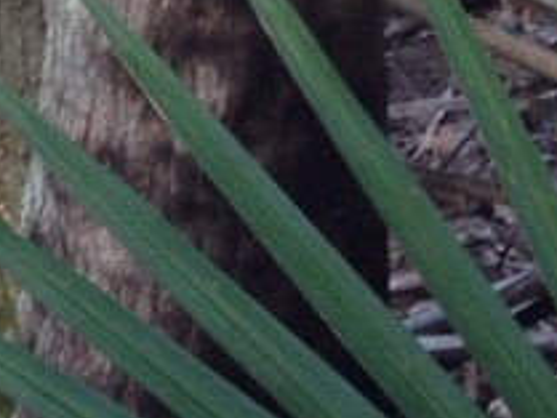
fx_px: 4073
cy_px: -1052
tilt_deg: +5.5
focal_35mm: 253
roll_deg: +1.0
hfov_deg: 7.4
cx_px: -661
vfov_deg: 5.4
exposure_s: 1/40
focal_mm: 4.12
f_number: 2.4
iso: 64
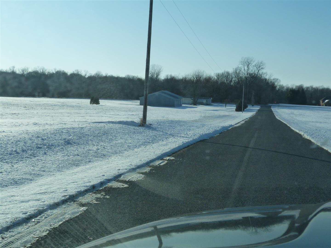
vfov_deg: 27.0
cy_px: 124
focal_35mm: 54
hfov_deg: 35.5
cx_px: 166
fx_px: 516
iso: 125
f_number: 5.6
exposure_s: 1/500
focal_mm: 9.7
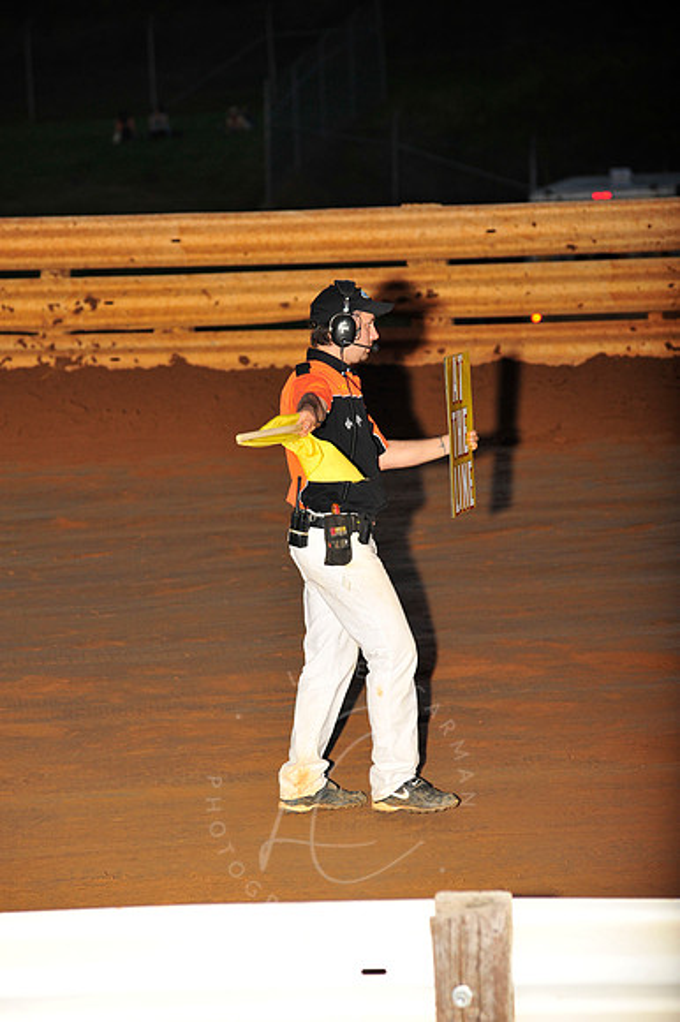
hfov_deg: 8.1
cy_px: 511
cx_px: 340
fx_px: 4822
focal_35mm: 170
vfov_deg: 12.1
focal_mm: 170
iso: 1000
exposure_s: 1/320
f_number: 6.3
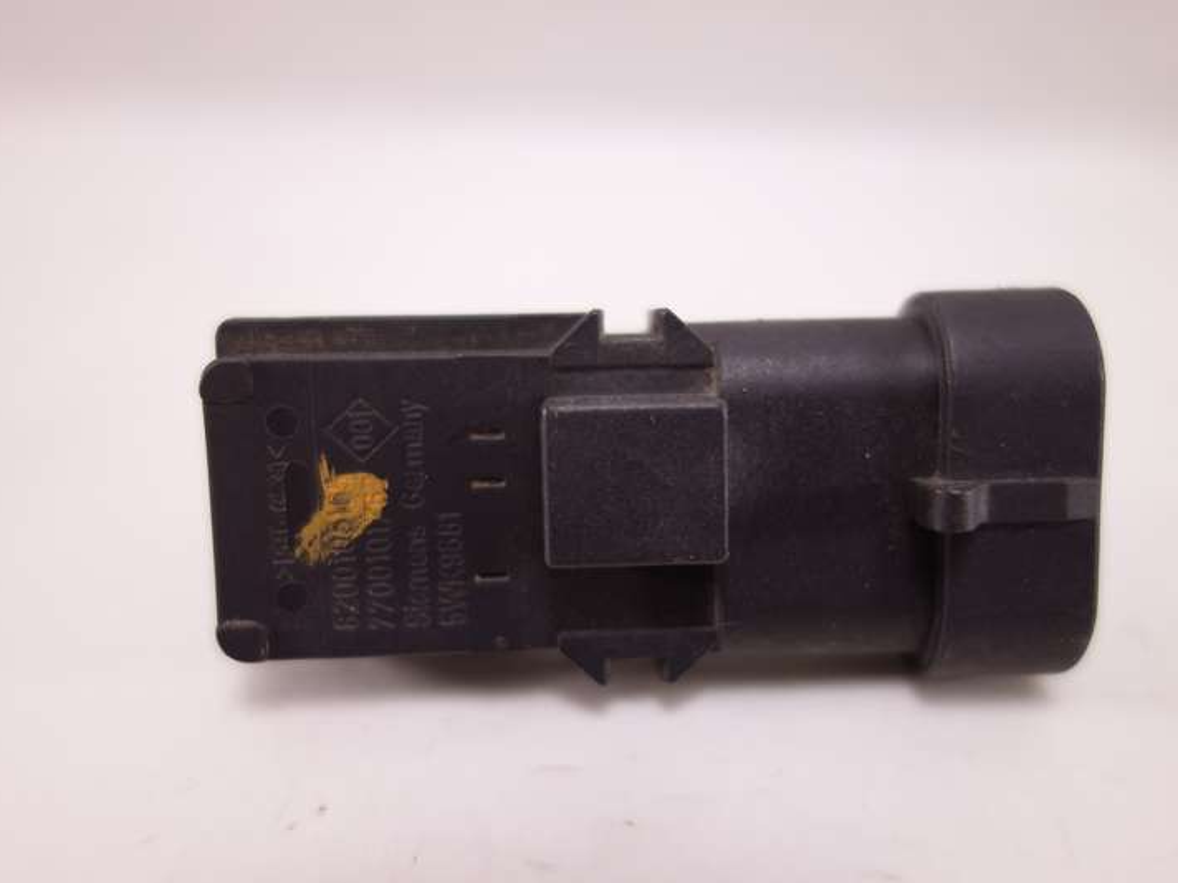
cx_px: 614
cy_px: 449
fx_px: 1055
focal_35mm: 31
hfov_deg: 58.3
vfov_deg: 45.4
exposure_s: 1/100
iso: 125
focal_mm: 10.4
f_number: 2.2
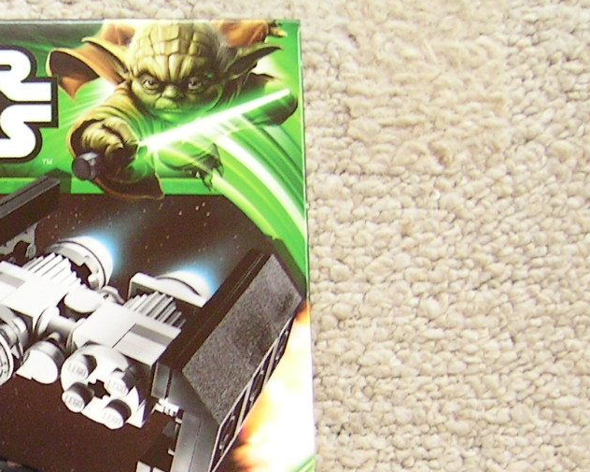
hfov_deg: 20.5
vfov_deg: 16.8
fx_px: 1553
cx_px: -66
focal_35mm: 89
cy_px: 509
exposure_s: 1/12.6
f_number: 2.8
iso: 100
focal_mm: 5.6
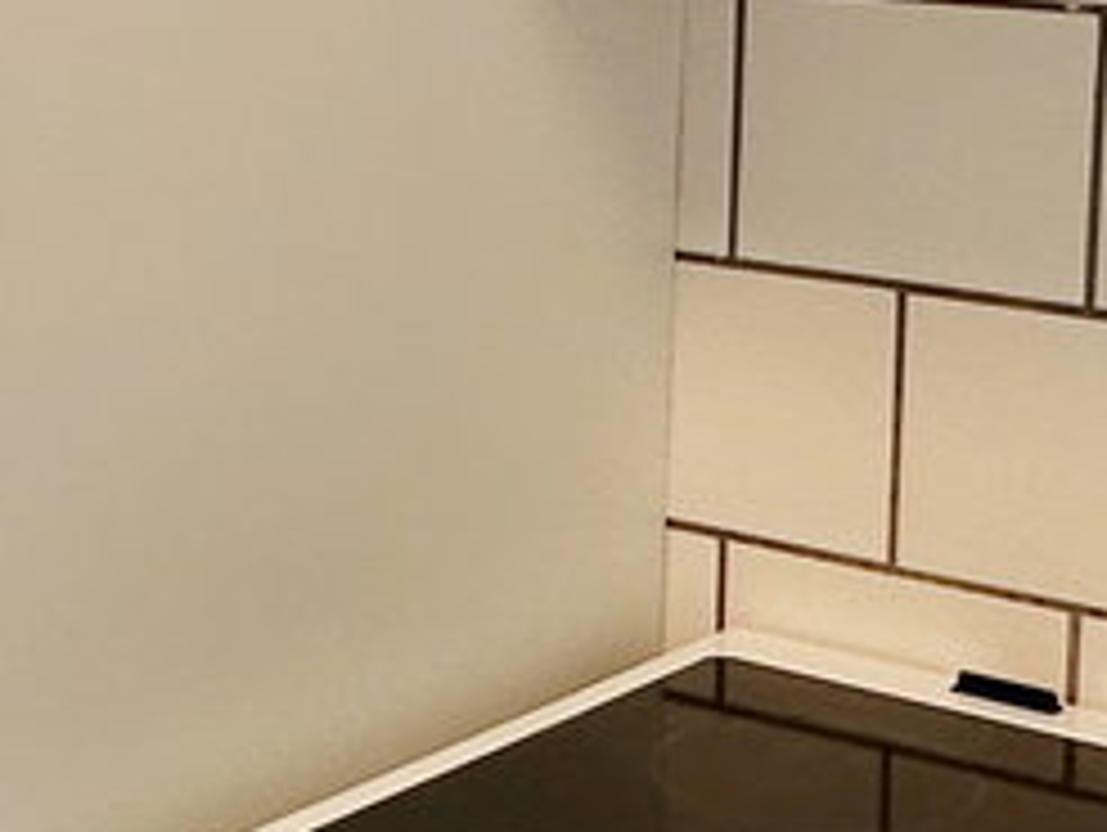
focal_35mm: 91
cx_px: 72
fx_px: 2913
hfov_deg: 21.0
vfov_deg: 16.1
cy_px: 99
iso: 64
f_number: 2.2
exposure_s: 1/100
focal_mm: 2.22
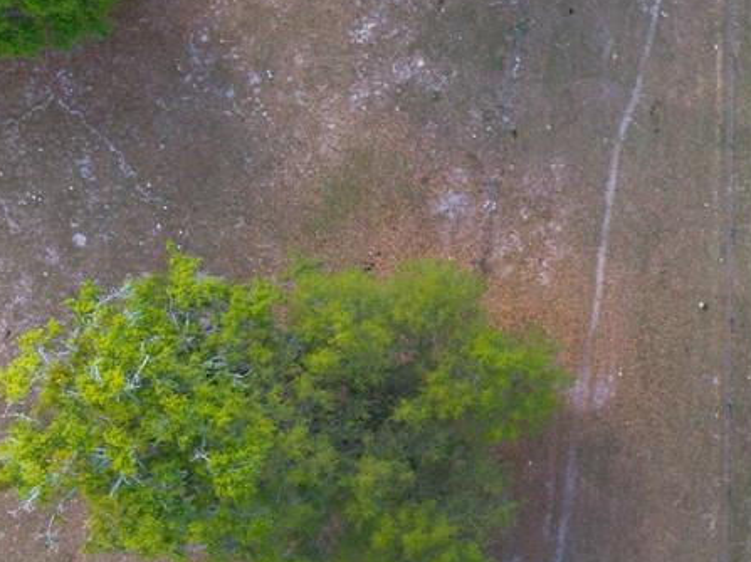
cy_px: 272
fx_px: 1865
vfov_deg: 17.2
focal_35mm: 86
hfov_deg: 19.4
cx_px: 1174
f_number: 1.8
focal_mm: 8.67
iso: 170
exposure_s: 1/640
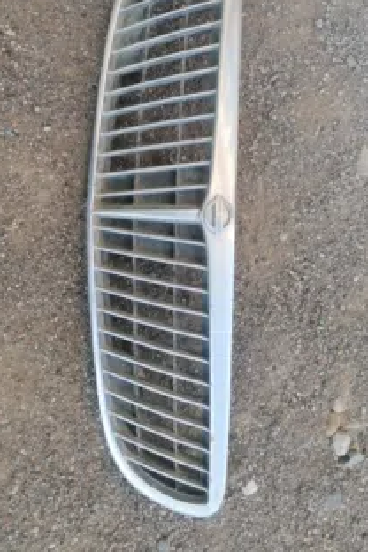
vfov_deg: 52.5
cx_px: 142
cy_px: 203
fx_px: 552
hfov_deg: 36.7
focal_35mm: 36
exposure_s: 1/100
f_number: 1.8
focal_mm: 4.75
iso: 50
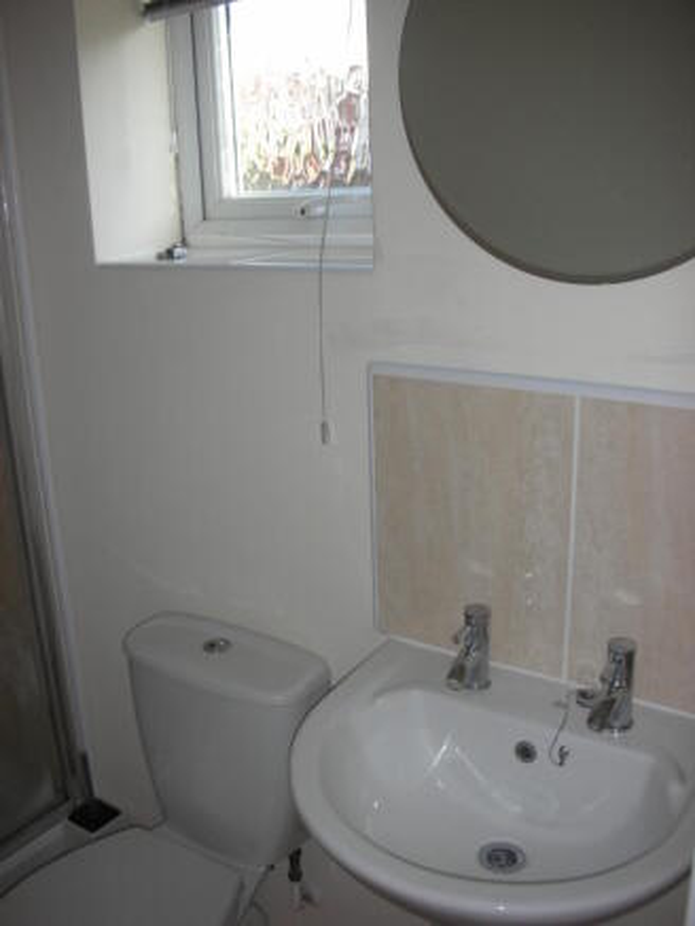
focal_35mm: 35
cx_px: 348
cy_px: 463
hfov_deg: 40.7
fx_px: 936
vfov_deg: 52.6
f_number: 3
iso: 50
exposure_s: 1/60.1
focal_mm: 5.8
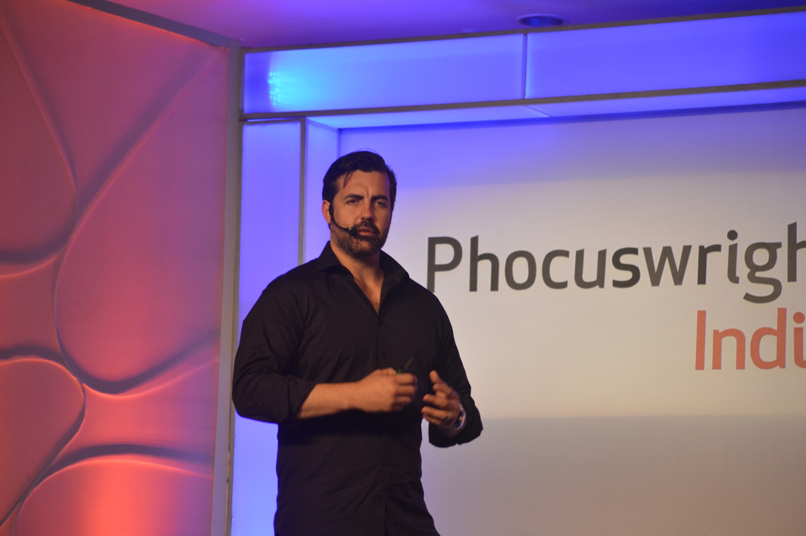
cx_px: 403
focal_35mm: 128
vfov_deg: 10.7
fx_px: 2852
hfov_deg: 16.1
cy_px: 268
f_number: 4.2
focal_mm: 85
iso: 800
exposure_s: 1/80
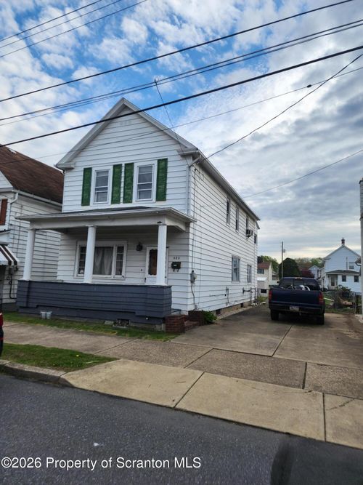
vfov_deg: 73.9
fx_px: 322
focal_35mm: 23
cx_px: 182
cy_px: 242
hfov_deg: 58.9
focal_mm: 6.4
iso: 12
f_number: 1.8
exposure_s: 1/834
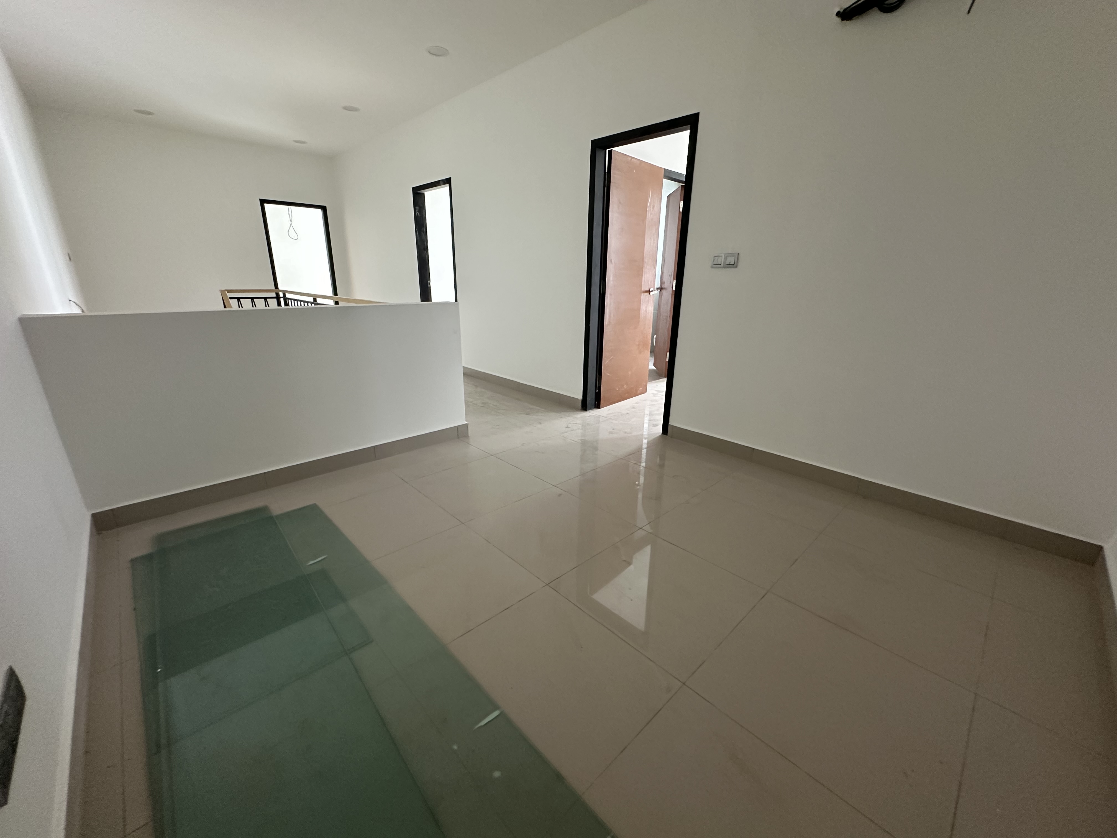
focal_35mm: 14
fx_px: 452
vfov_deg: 85.7
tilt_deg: -17.4
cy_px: 419
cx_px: 558
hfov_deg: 102.1
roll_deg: -1.1
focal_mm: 2.22
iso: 320
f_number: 2.2
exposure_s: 1/95
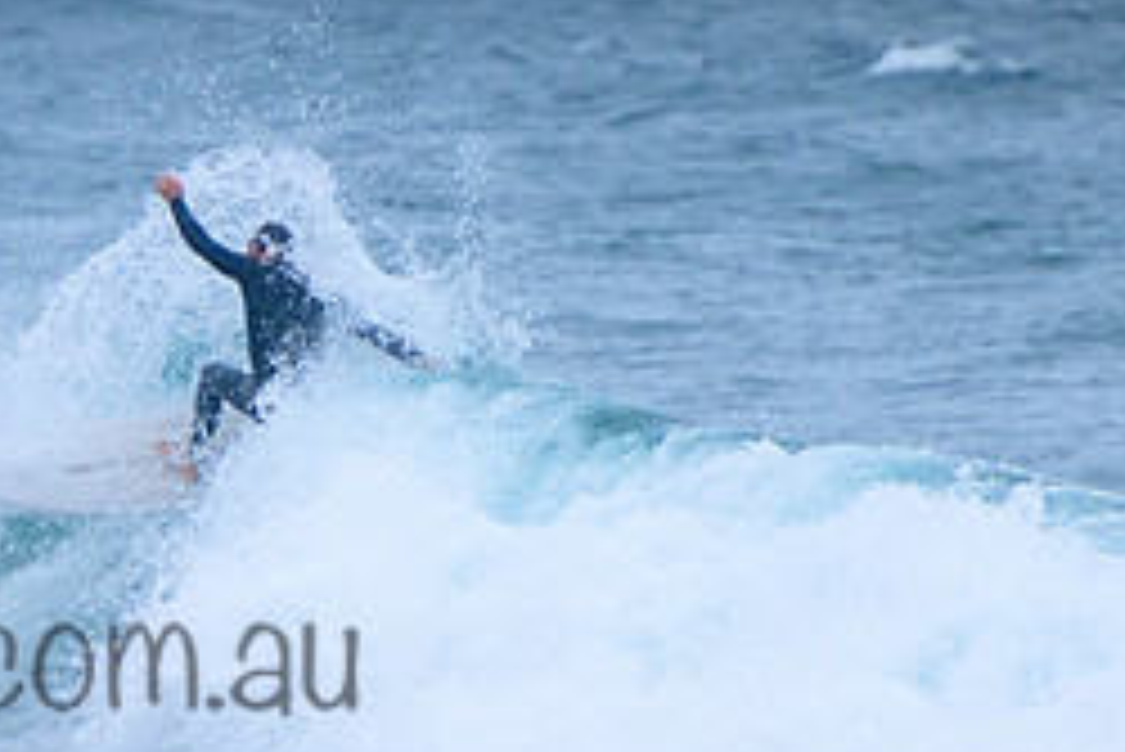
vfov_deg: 1.1
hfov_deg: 1.6
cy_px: 386
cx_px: 194
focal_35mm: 1275
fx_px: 39865
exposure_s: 1/2000
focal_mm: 400
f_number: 5.6
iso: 560
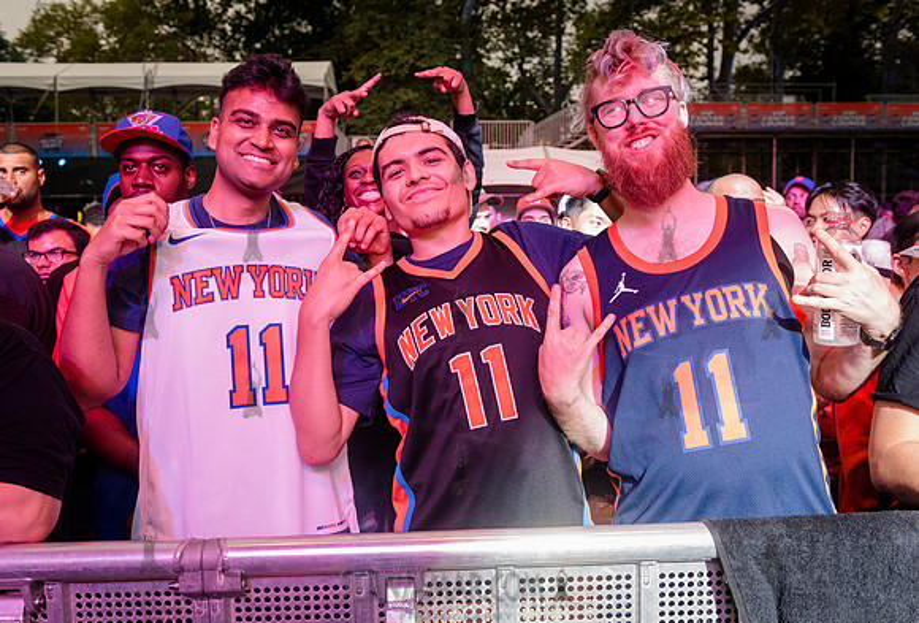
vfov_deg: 39.6
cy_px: 311
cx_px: 486
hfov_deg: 56.0
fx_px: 864
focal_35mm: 34
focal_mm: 31
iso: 5000
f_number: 4
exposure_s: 1/250
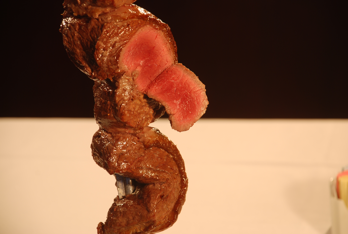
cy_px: 117
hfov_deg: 11.4
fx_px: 1744
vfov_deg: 7.7
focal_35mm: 180
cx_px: 174
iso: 100
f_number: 5.6
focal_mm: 120
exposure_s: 1/15
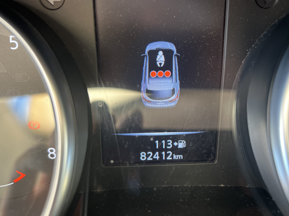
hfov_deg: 65.3
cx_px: 141
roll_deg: -0.6
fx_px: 225
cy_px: 105
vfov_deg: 51.3
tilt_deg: -39.3
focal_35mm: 27
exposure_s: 1/56
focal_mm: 5.7
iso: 160
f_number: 1.5
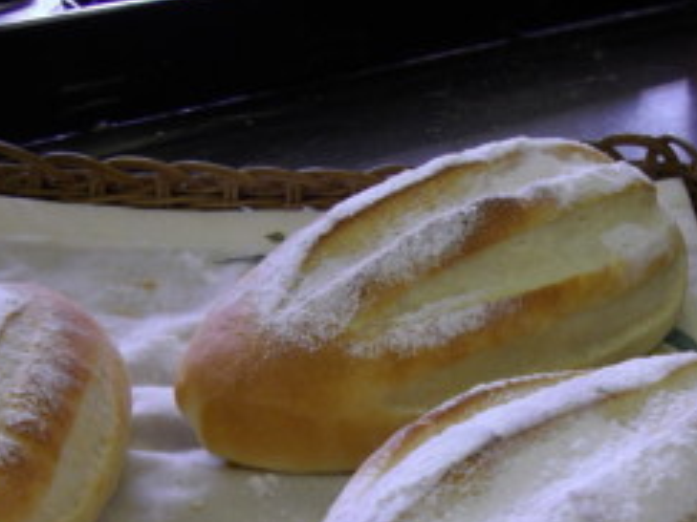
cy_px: 476
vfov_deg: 27.9
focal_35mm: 50
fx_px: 1006
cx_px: 513
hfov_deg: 37.4
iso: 100
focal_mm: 4.9
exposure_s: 1/60
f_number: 3.2
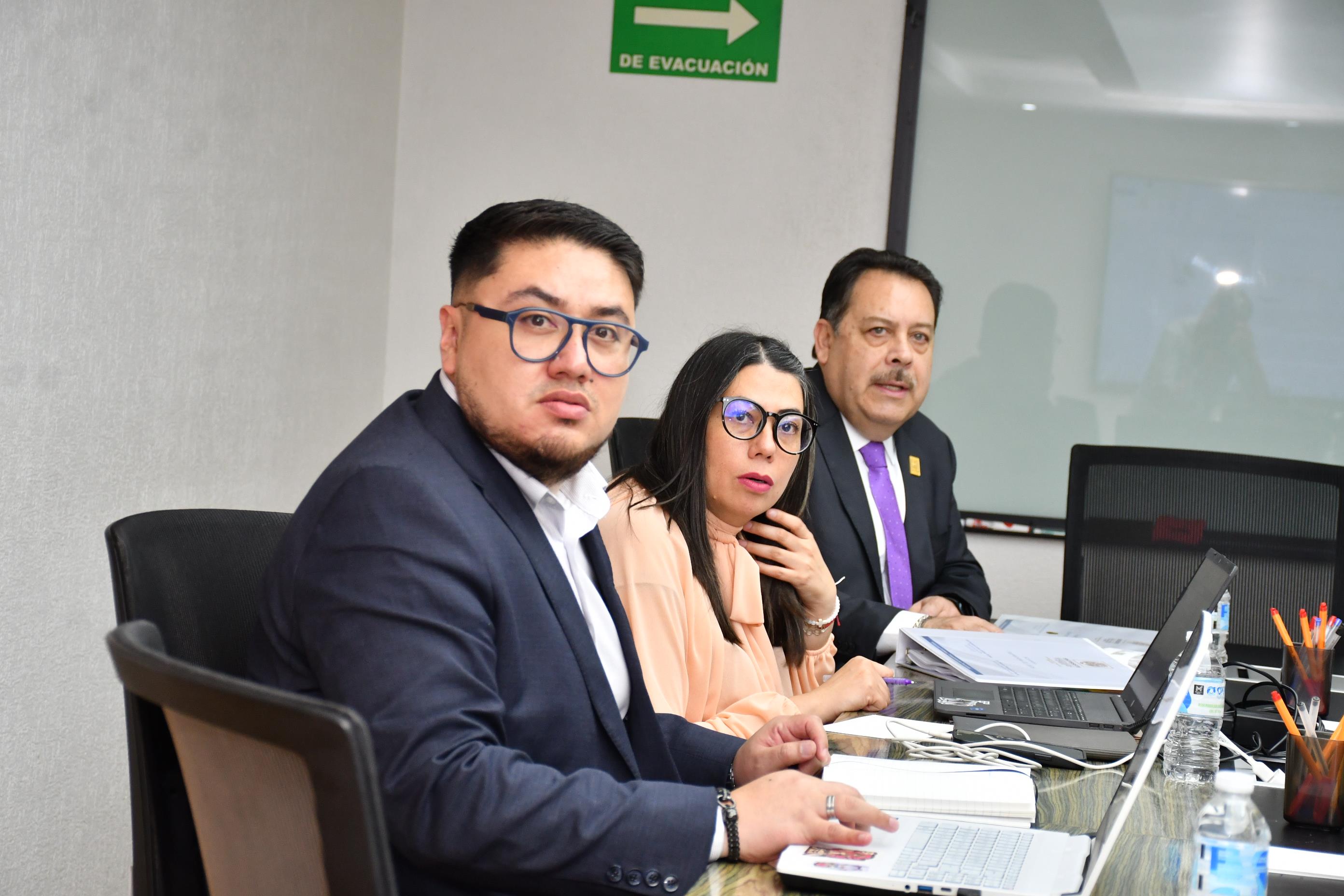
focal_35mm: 90
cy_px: 448
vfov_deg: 15.2
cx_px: 672
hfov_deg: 22.6
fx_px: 3360
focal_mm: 60
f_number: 5.6
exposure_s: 1/125
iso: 1000
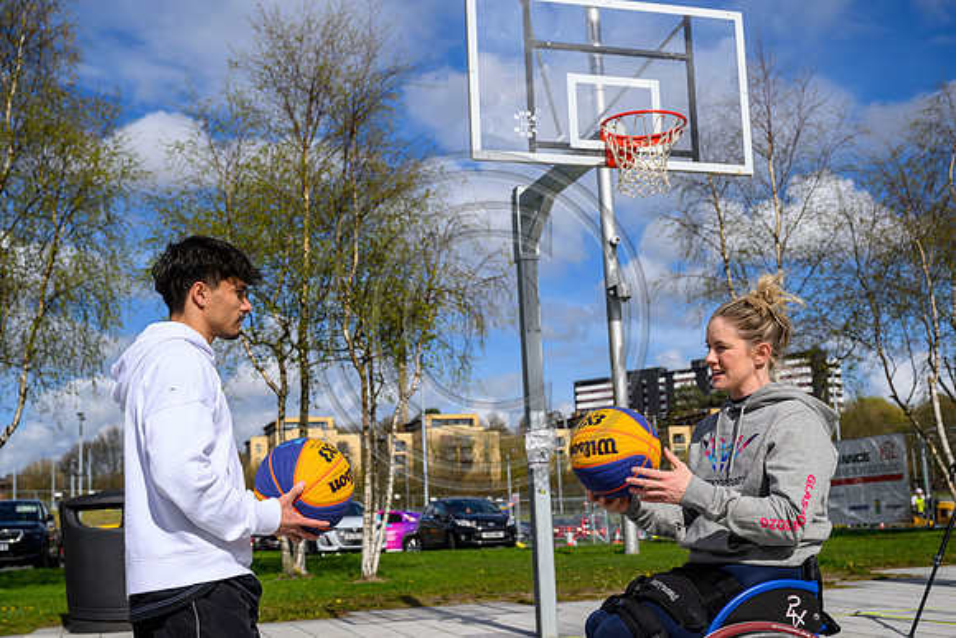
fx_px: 1222
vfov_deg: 29.3
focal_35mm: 46
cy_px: 319
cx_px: 478
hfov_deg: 42.7
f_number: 5.6
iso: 500
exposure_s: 1/5000
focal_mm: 46
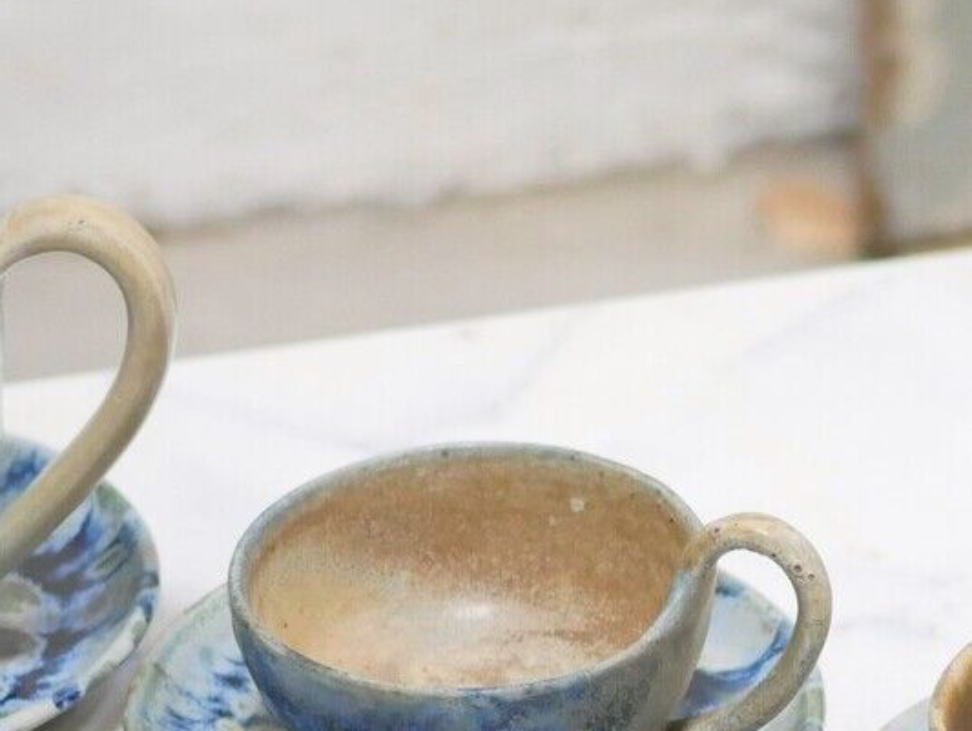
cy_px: 685
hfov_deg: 13.0
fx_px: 4217
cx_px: 888
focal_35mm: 150
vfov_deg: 9.9
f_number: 1.7
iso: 1000
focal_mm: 20
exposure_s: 1/60
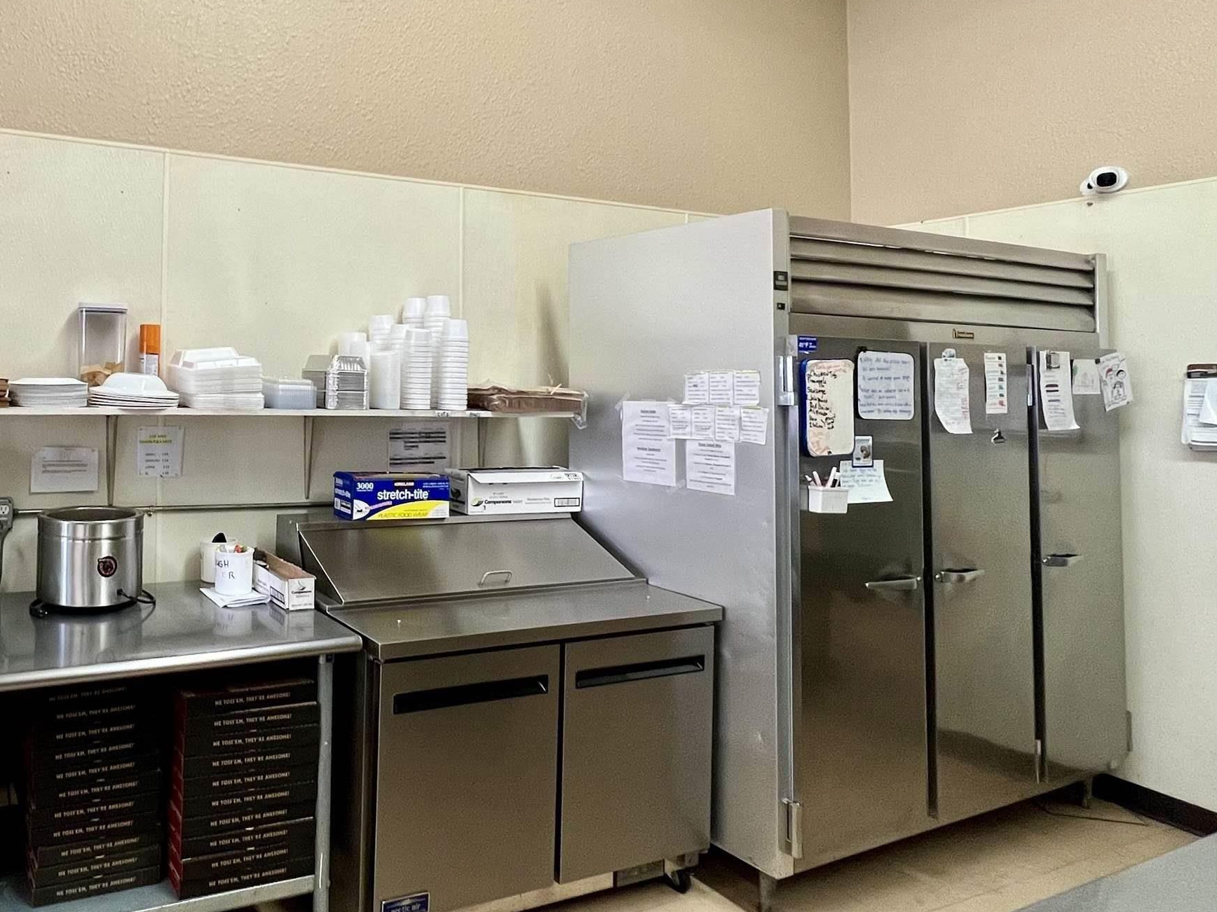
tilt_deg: +2.1
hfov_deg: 67.1
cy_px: 351
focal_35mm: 23
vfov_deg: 58.3
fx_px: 809
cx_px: 245
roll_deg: -0.5
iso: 200
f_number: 1.8
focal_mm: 1.57
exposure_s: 1/120
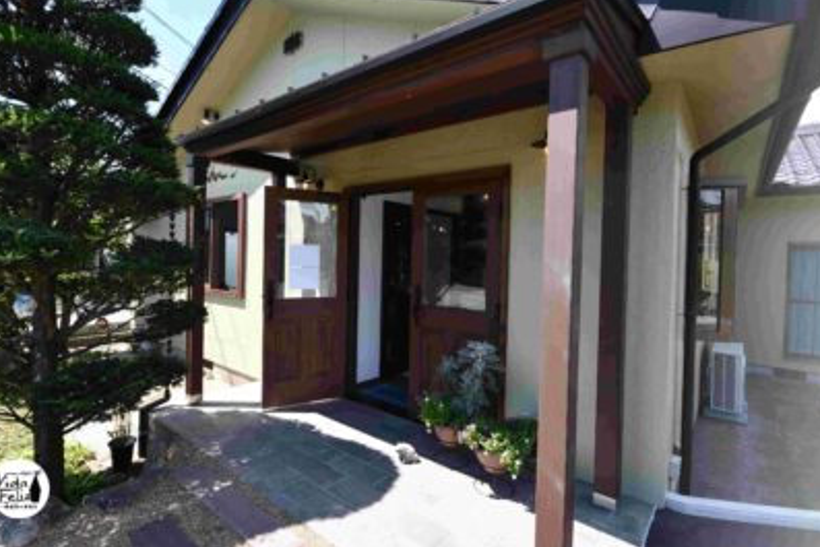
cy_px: 264
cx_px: 386
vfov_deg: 70.5
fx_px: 387
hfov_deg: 93.2
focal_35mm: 17
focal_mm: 10
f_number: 7.1
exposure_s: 1/250
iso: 200
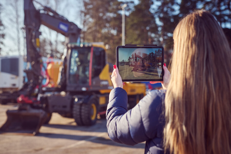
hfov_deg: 39.6
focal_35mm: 50
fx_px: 321
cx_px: 116
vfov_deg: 27.0
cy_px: 77
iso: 250
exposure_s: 1/1600
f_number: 2.8
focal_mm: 50
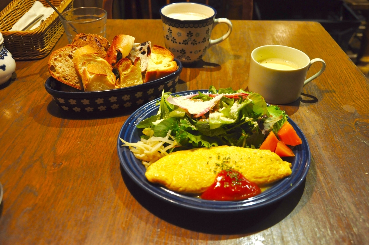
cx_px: 184
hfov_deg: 53.2
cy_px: 122
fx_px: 369
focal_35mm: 36
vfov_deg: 36.8
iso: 1250
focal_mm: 24
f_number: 3.8
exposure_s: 1/8
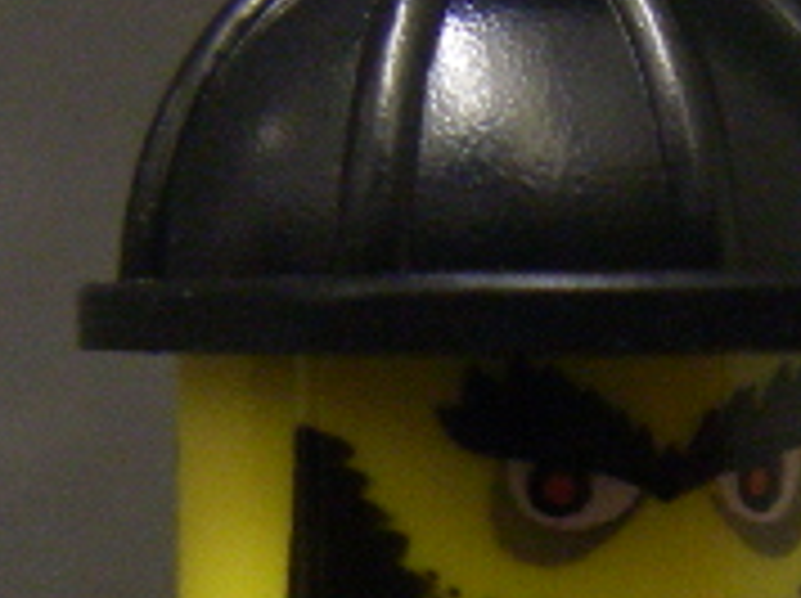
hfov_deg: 14.4
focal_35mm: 137
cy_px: 643
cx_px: 598
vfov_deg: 10.7
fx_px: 3166
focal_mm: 6.3
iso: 320
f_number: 3.3
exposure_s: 1/4
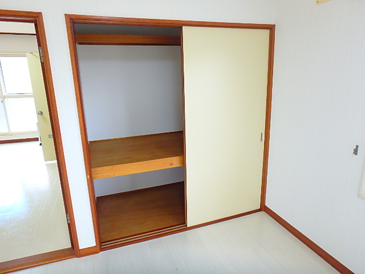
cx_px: 182
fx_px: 221
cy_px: 137
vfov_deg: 63.4
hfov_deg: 79.0
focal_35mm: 21
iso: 250
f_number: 3.5
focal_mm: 3.7
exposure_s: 1/30
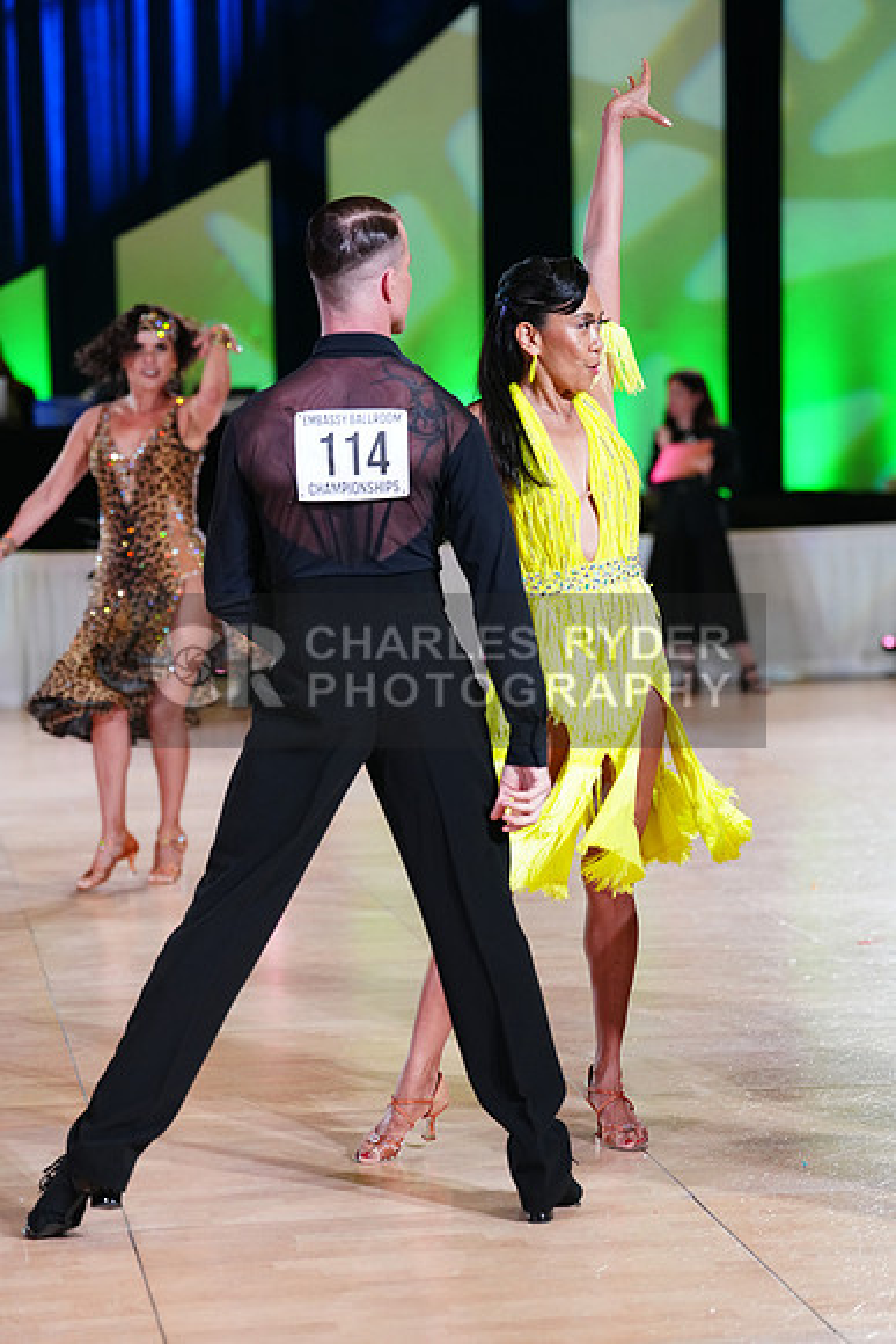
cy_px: 672
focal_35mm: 100
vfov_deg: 20.4
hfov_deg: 13.7
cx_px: 448
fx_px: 3731
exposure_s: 1/400
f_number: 2.8
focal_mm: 100
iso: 2000
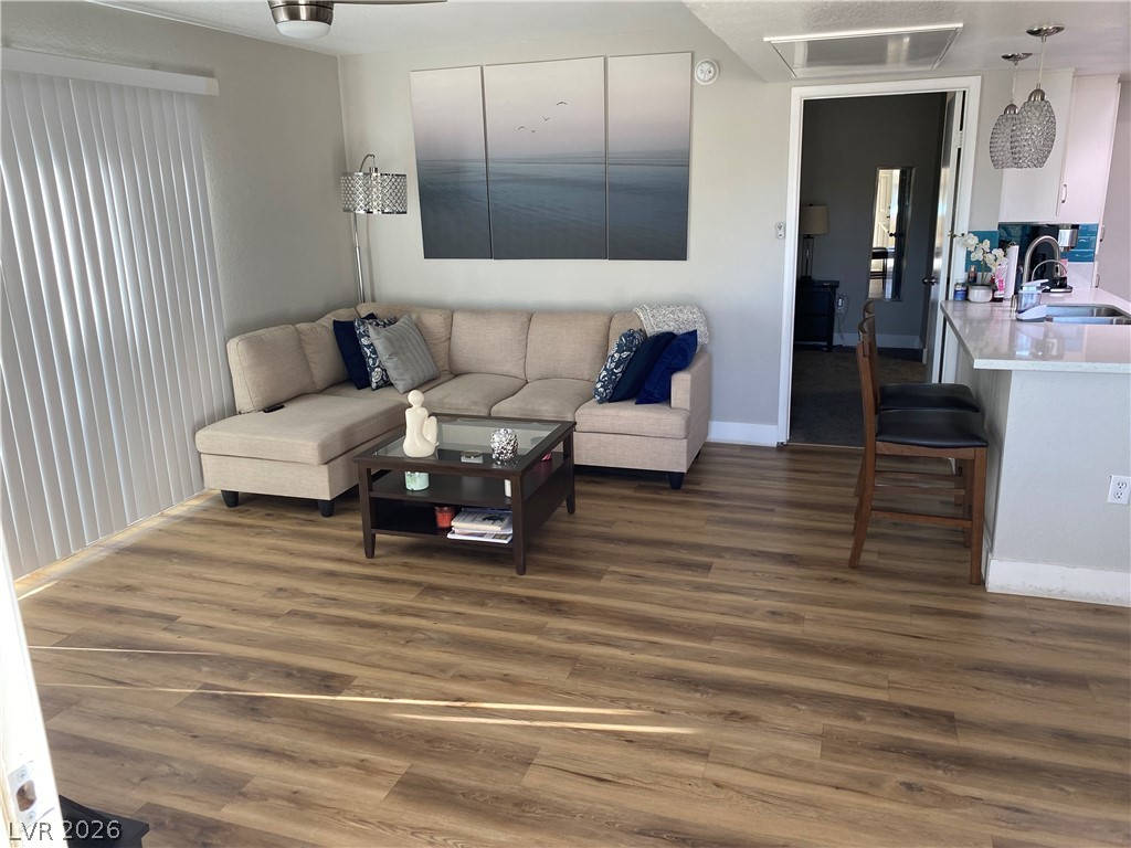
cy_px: 424
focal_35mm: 26
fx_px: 849
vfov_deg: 53.1
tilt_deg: -15.1
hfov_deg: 67.3
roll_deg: +1.0
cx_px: 566
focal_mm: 4.25
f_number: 1.8
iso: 100
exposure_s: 1/121
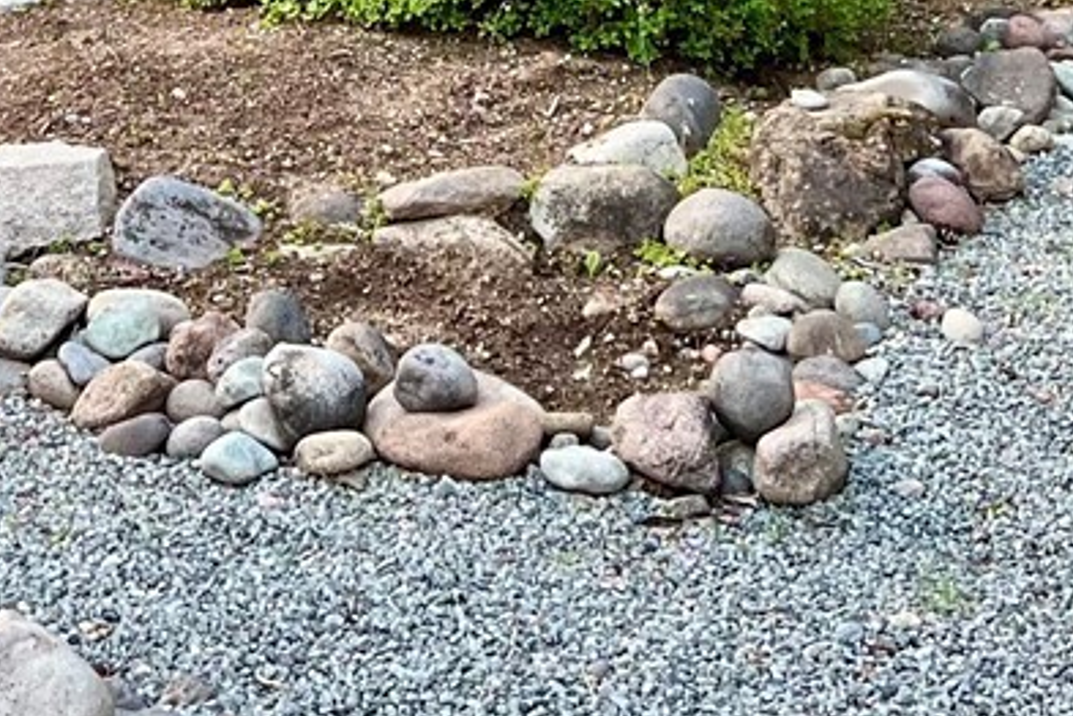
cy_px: -645
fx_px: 3278
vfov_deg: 11.4
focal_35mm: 110
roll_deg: +1.2
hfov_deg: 18.3
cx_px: 93
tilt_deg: -3.5
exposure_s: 1/121
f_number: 1.5
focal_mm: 5.7
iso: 80
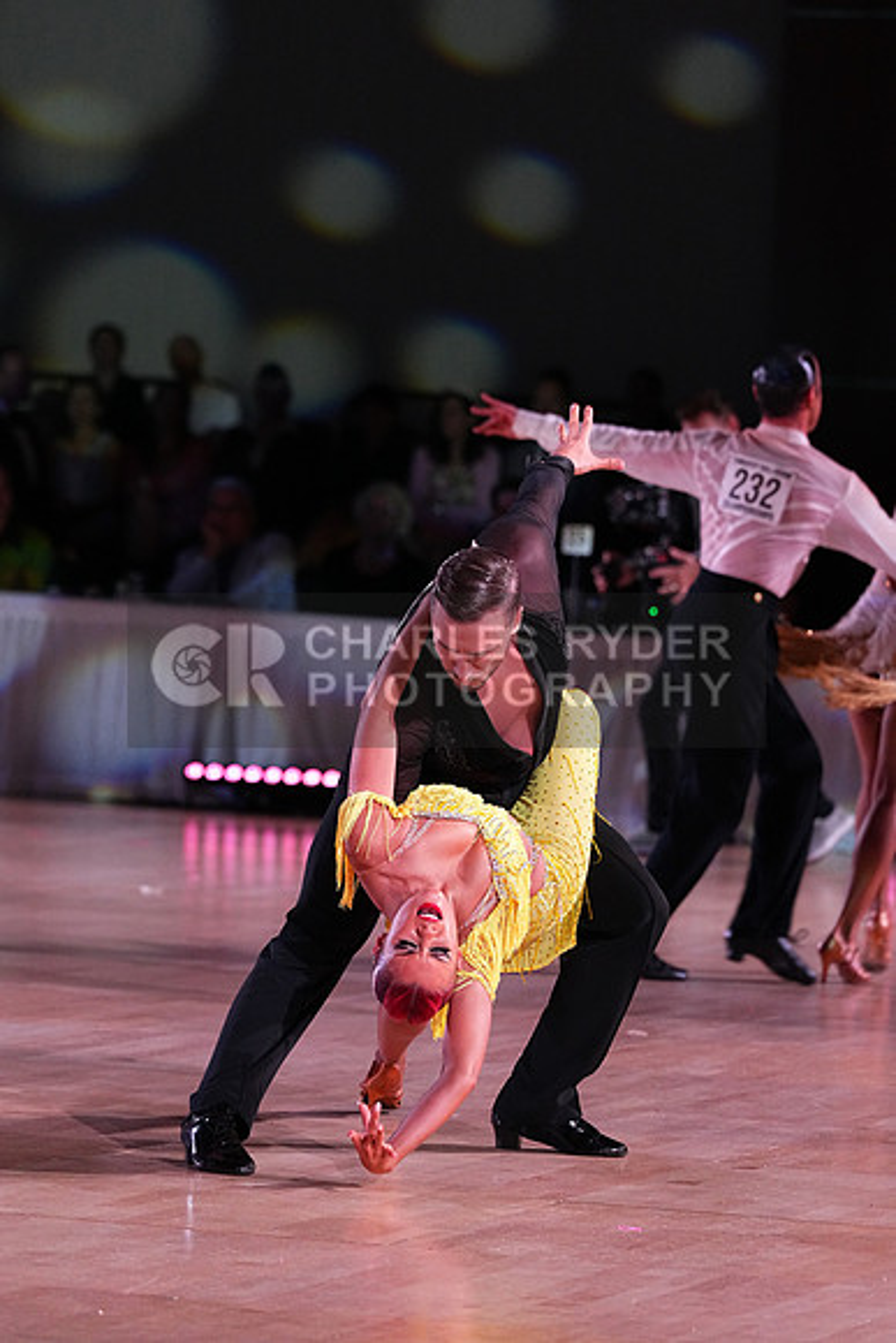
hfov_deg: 6.9
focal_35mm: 200
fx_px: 7462
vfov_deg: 10.3
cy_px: 672
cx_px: 448
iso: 5000
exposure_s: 1/320
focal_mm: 200
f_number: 5
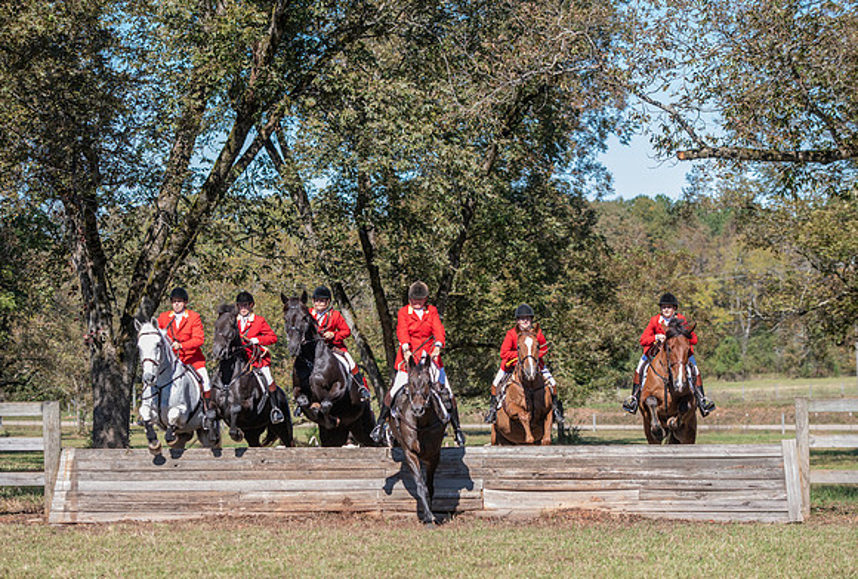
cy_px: 334
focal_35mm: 114
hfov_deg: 17.9
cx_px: 405
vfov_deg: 12.1
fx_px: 2723
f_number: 4
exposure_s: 1/400
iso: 280
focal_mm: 98
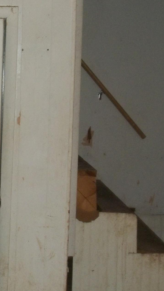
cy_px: 130
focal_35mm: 85
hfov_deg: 13.8
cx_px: -38
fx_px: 657
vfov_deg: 25.0
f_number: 3.3
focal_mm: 5.9
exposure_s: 1/30
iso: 160
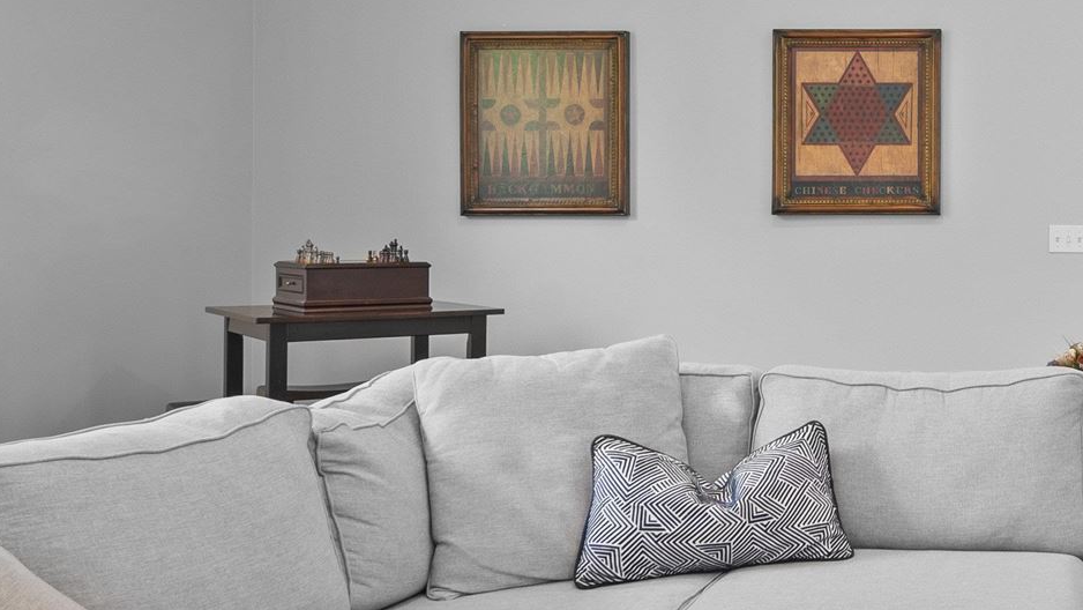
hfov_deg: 38.4
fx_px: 1379
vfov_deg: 24.9
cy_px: 257
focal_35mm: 48
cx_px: 1065
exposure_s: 2
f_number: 7.1
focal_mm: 14
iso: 250
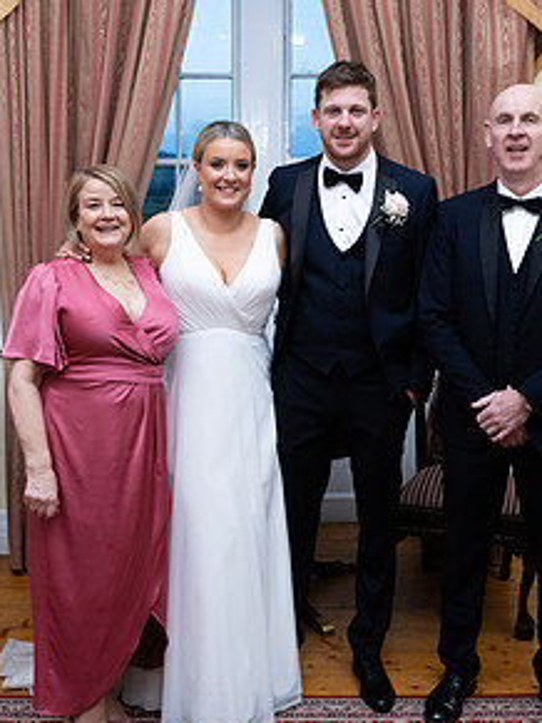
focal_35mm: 46
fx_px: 961
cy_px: 322
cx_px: 273
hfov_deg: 31.5
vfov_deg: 41.2
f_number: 5
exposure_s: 1/125
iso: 1000
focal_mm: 24
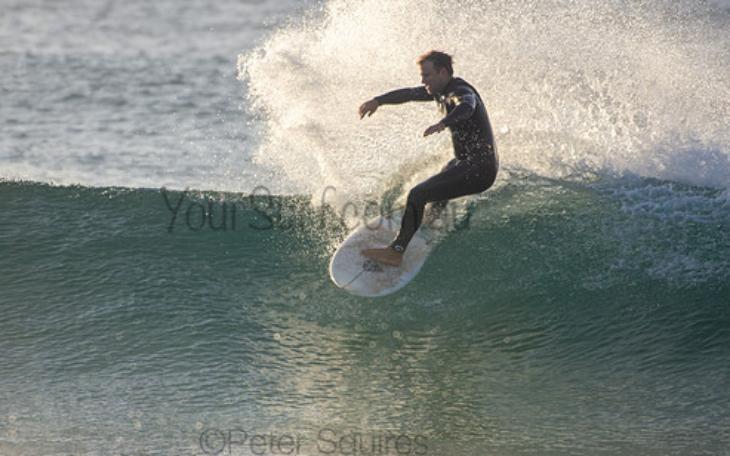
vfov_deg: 1.5
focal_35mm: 900
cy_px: 196
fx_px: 17903
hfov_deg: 2.3
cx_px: 314
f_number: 5.6
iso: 360
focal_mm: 500
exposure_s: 1/1250
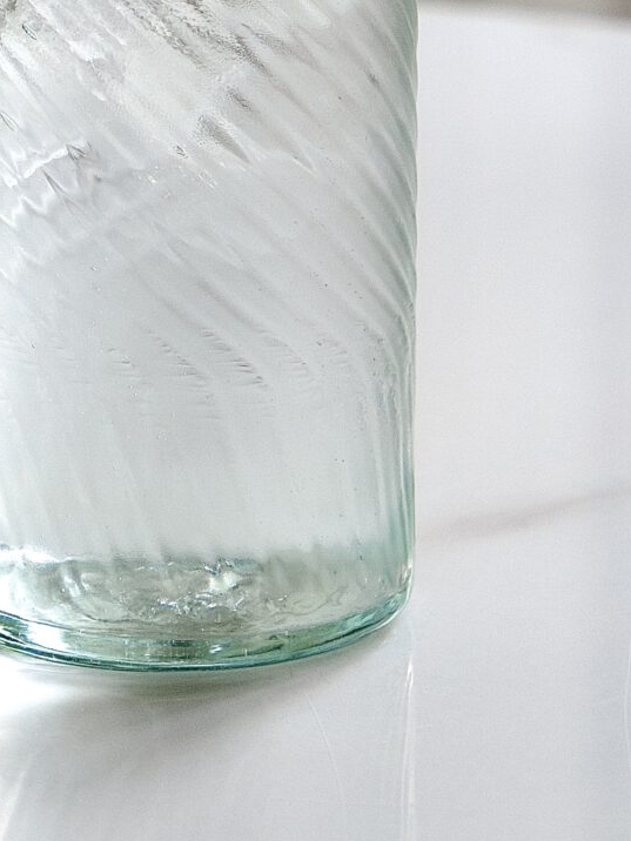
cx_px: 140
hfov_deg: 5.2
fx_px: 6951
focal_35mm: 286
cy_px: -1
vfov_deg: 6.9
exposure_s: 1/125
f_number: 3.9
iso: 200
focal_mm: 50
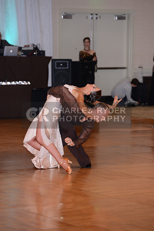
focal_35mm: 165
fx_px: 1058
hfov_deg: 8.3
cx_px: 77
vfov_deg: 12.4
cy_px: 116
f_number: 4.5
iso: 1000
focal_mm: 165
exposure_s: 1/250
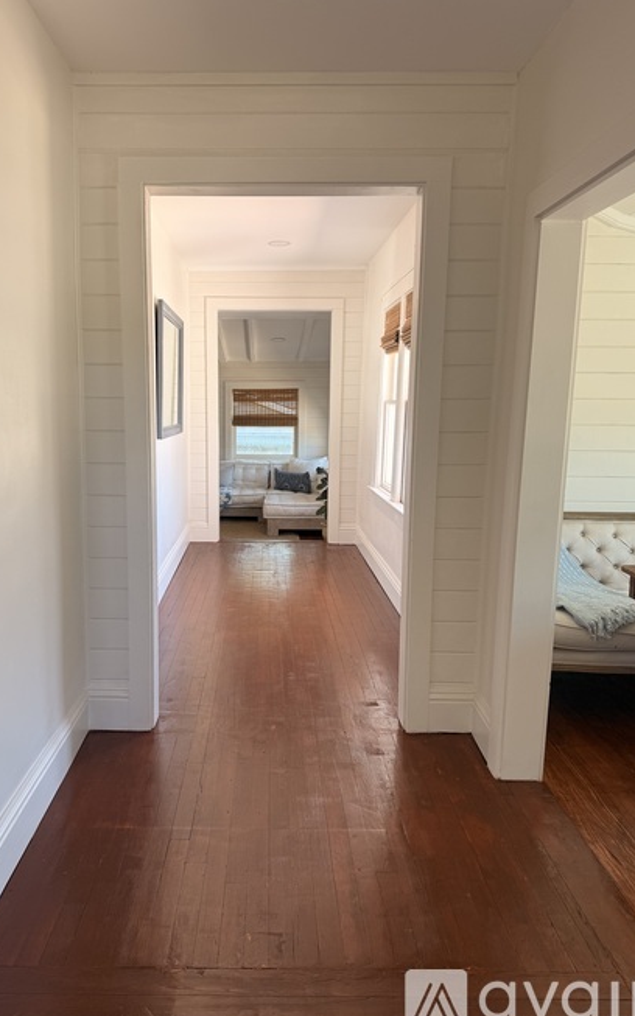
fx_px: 720
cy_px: 513
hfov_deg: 47.4
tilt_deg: -8.3
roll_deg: -0.5
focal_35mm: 26
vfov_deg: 70.4
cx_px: 268
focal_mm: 6.76
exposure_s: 1/121
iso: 100
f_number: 1.78
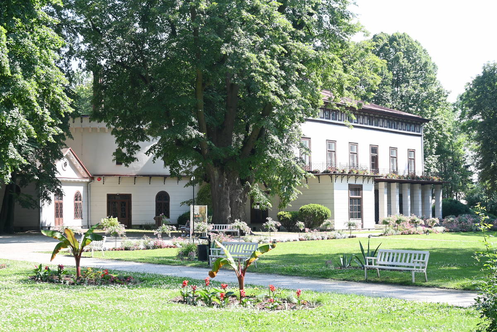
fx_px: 849
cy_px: 166
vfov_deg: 22.1
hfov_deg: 32.6
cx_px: 248
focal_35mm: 62
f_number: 6.3
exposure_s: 1/100
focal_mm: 41
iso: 100
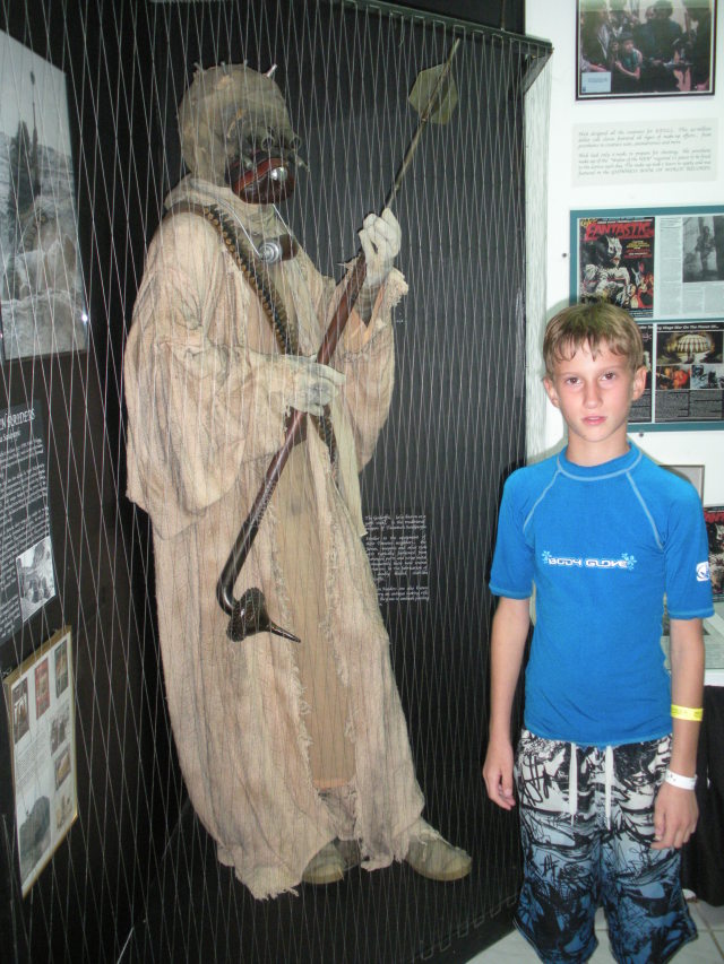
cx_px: 362
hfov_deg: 39.7
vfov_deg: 51.3
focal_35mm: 36
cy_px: 482
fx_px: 1004
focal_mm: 6.3
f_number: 3.5
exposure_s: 1/60
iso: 300
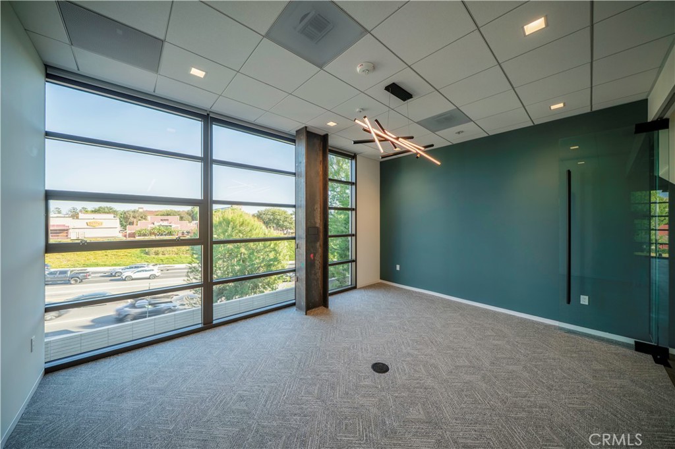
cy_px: 224
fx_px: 225
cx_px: 338
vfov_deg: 90.0
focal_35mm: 12
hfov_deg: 112.6
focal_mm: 12
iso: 100
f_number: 4
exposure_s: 1/500
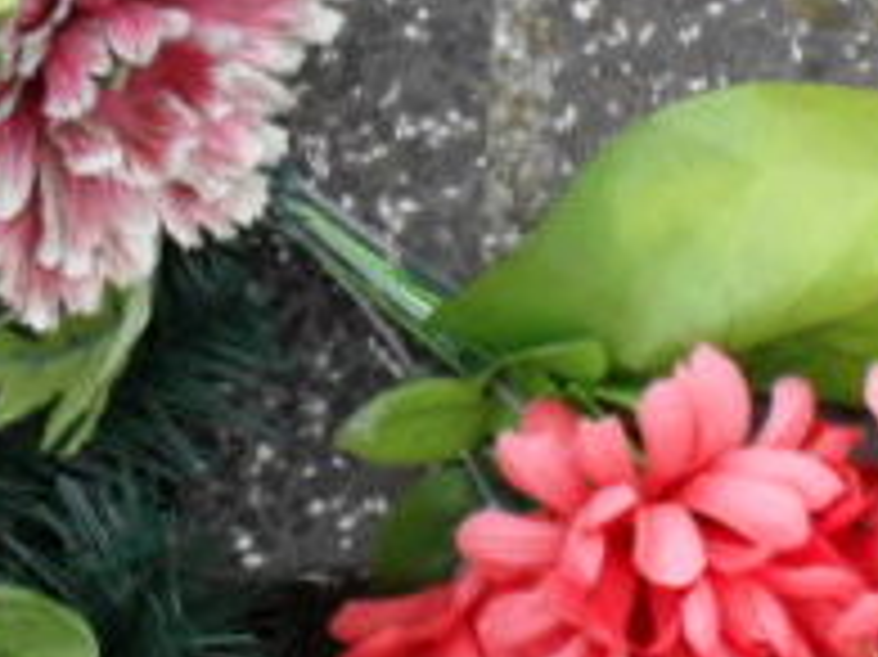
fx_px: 4664
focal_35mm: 184
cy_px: 306
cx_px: 801
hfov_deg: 10.7
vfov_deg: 8.1
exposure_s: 1/250
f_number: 3.2
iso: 100
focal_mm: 6.3
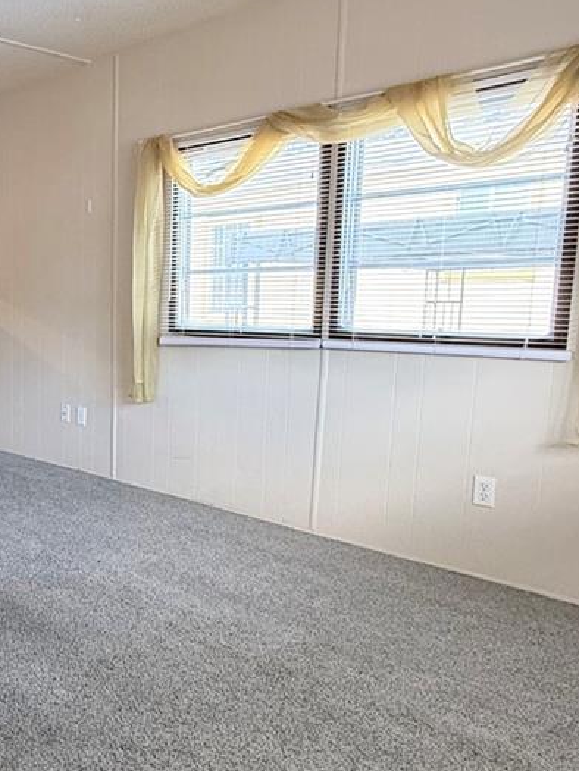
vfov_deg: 56.8
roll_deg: +0.3
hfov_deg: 38.1
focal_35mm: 32
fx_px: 713
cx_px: -31
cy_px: 397
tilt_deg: -6.8
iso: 400
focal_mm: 2.22
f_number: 2.2
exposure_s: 1/60
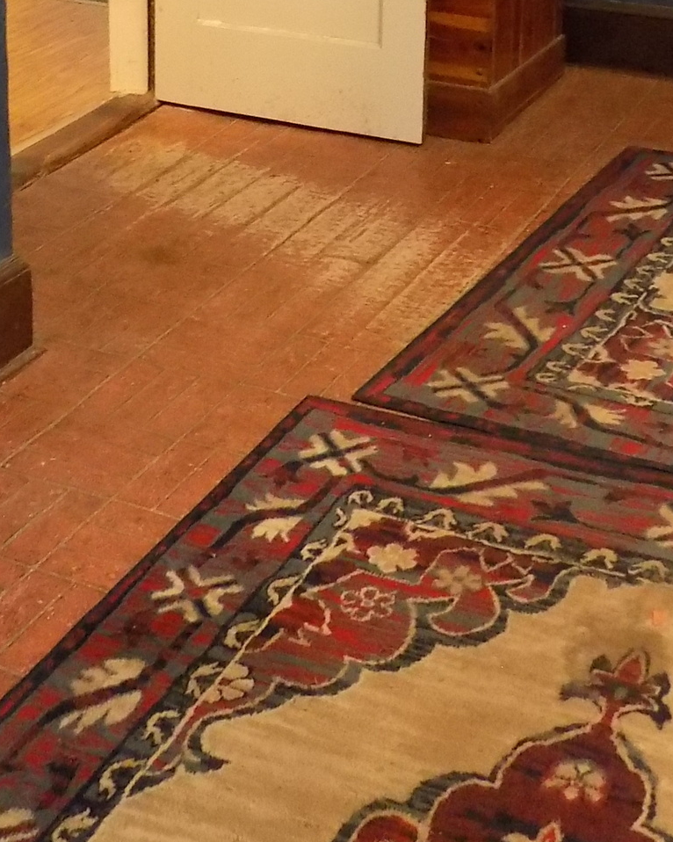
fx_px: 1793
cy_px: -156
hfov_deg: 21.2
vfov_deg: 24.1
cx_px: 231
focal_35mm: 72
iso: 400
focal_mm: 4
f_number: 3.1
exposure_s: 1/13
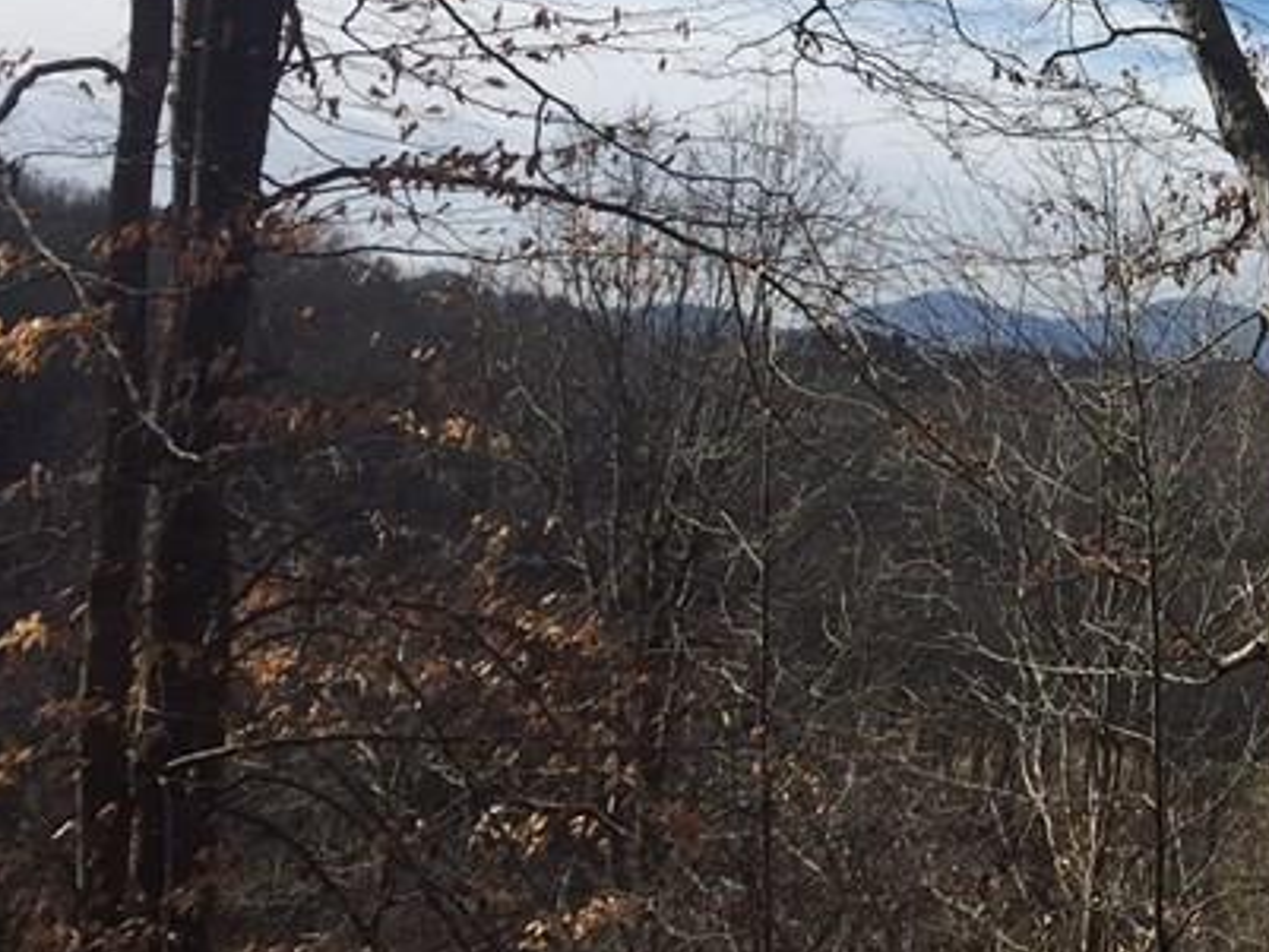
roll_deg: -0.5
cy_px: 155
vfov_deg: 19.6
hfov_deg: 23.8
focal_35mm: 74
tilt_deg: +5.5
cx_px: 1560
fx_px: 2714
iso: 32
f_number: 2.2
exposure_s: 1/2825
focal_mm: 4.15
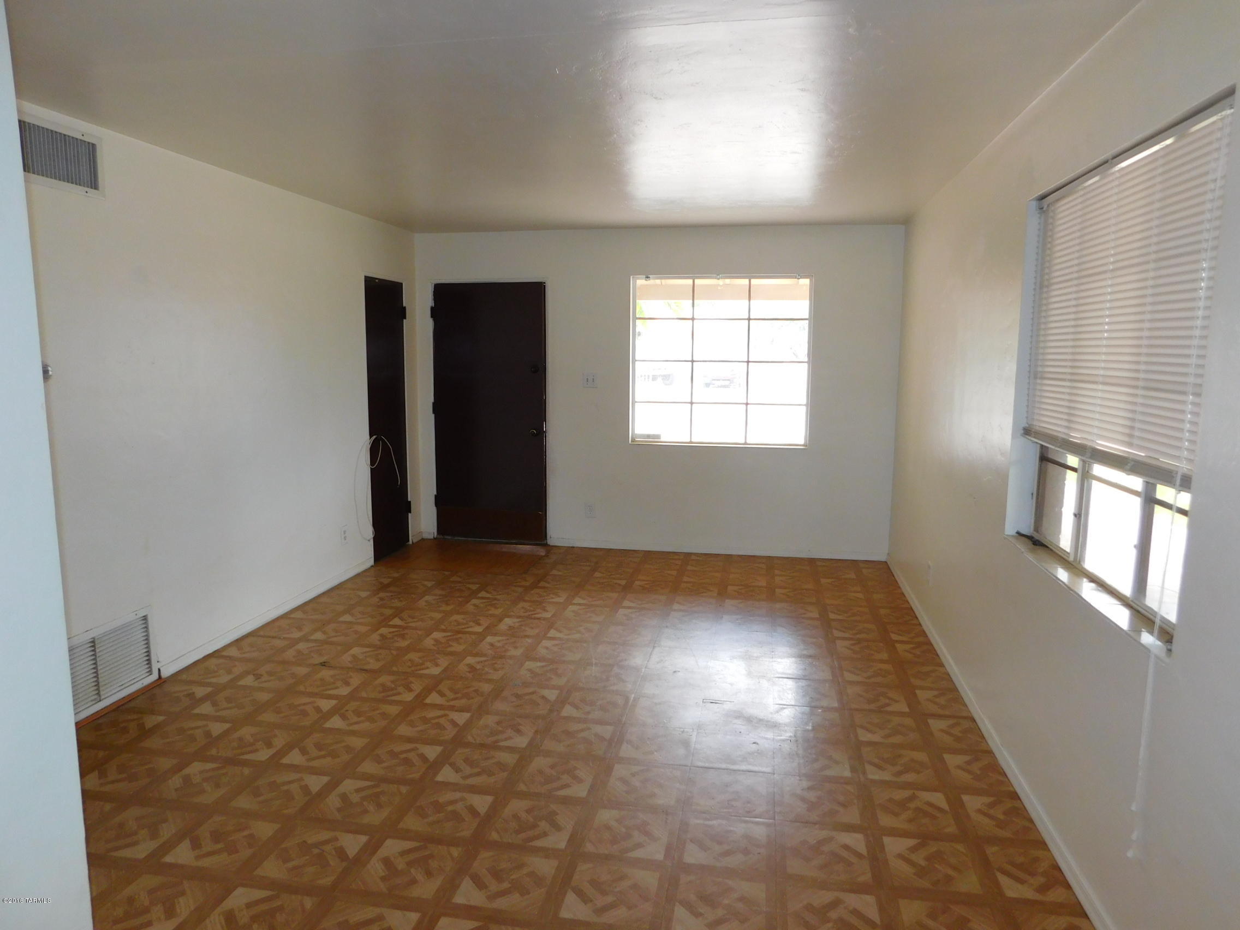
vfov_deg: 58.9
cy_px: 465
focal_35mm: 23
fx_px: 824
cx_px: 620
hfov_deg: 73.9
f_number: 3
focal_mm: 4
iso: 125
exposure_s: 1/30
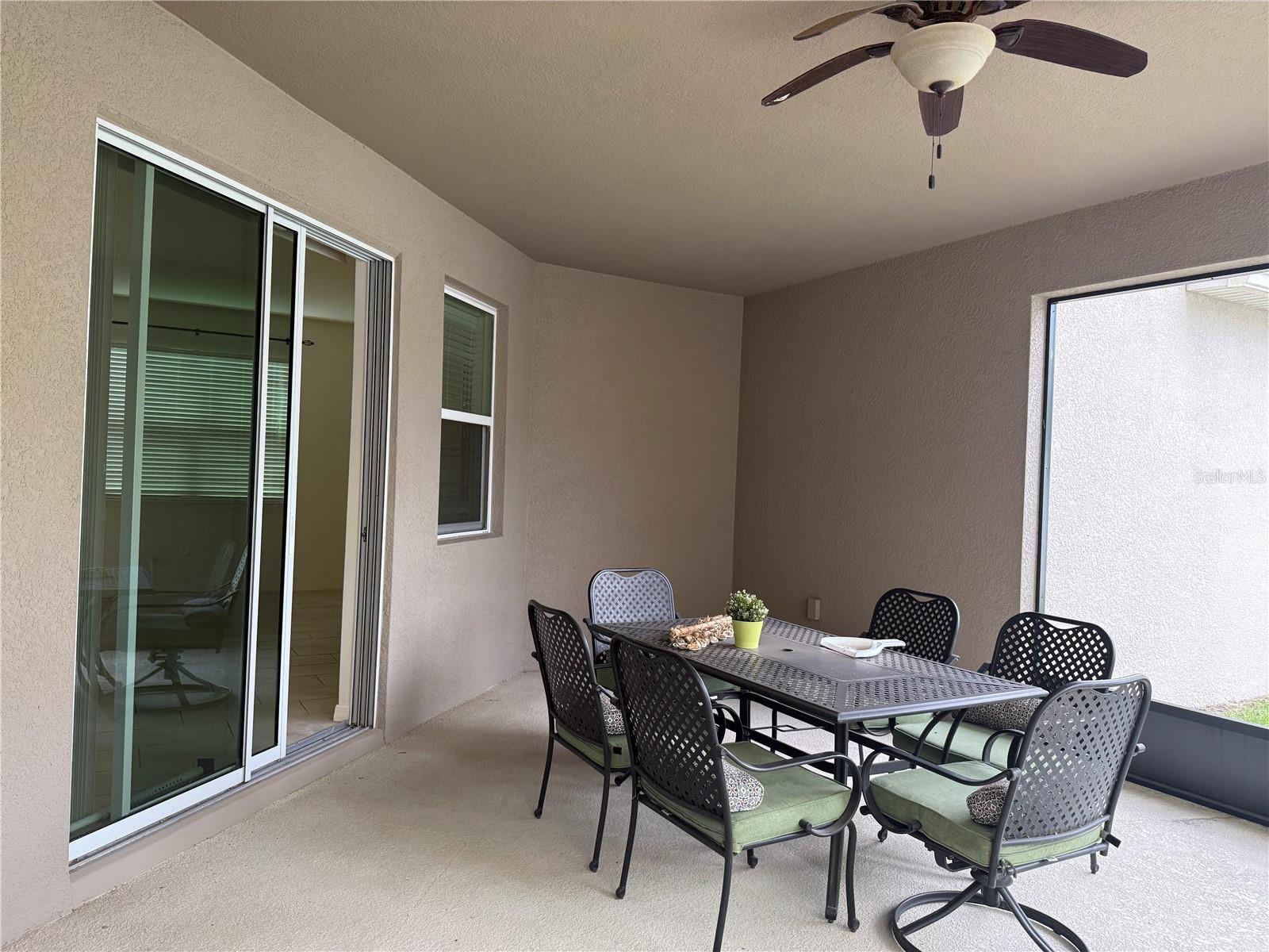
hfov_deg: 71.6
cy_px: 476
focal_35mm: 24
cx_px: 634
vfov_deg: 56.8
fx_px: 880
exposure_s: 1/120
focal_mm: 6.76
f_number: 1.78
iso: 200
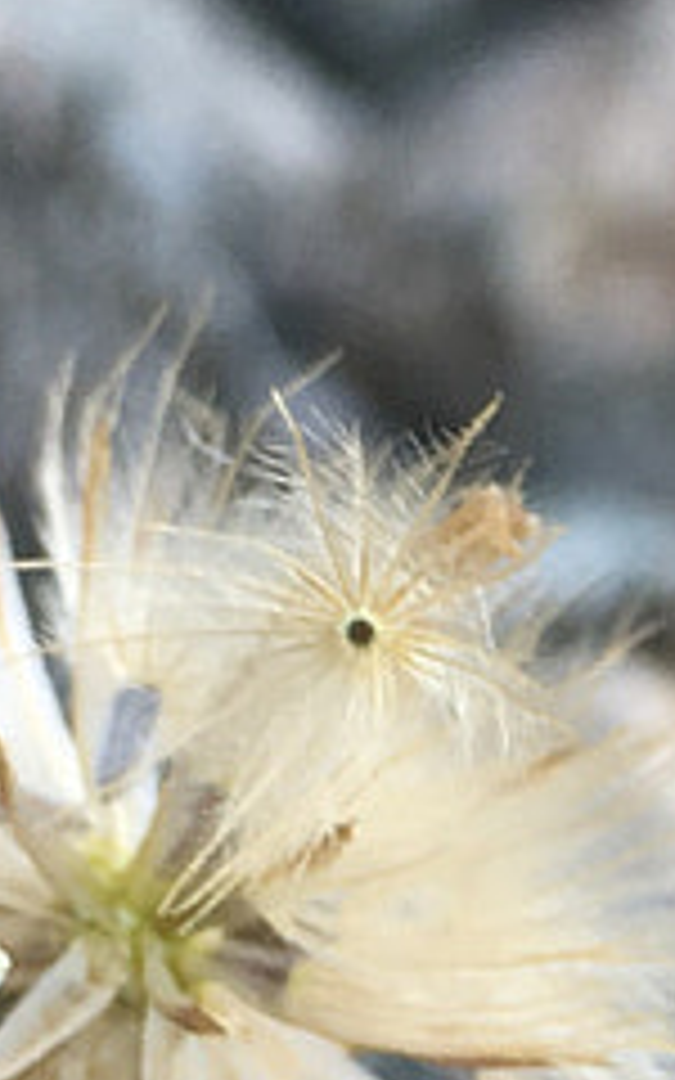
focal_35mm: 205
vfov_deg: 10.1
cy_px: 1296
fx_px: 6034
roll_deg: -2.2
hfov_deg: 6.3
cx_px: 1062
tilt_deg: -21.3
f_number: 2.2
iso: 25
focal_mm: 4.15
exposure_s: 1/100
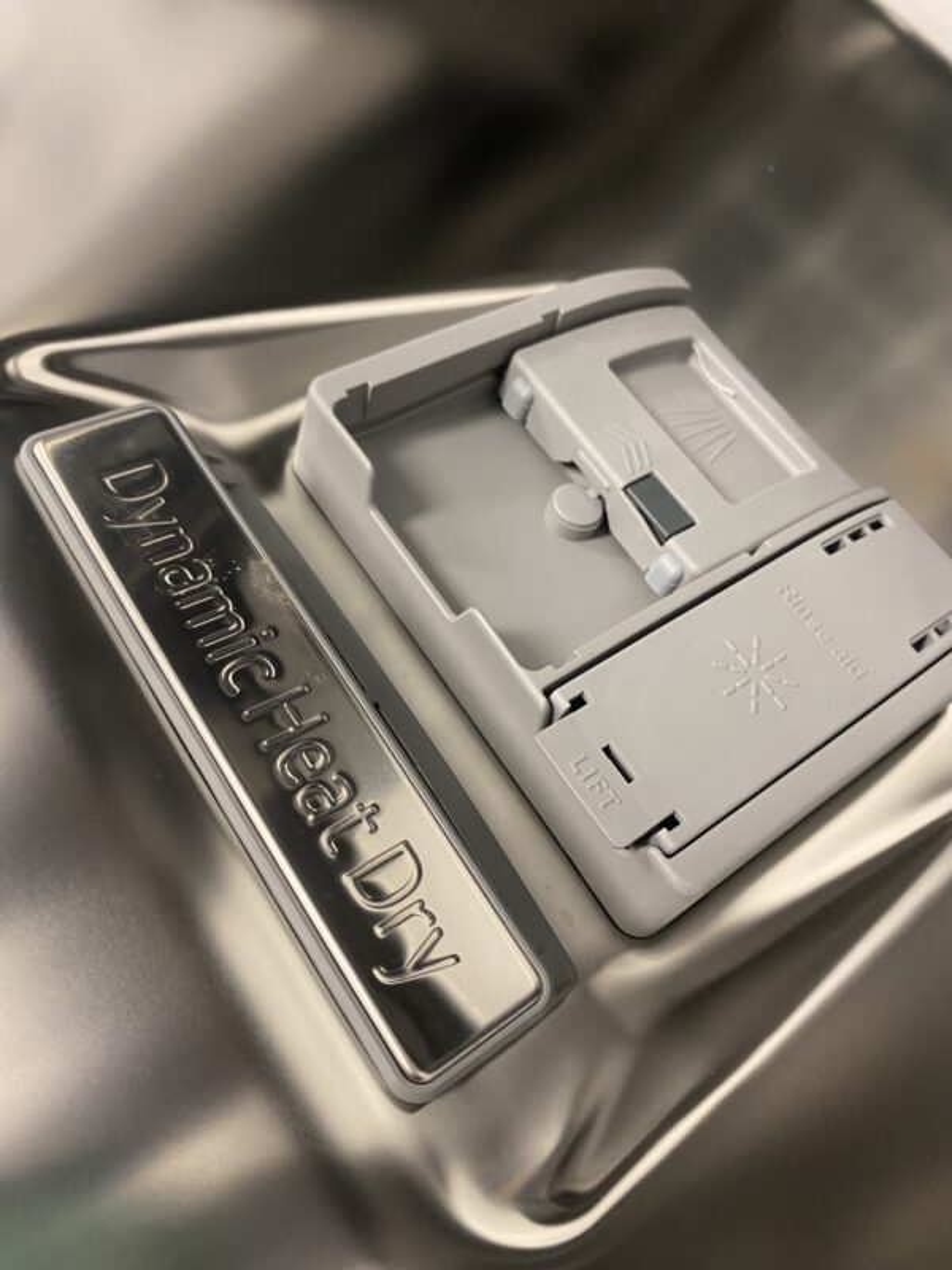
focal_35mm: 26
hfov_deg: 53.1
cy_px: 635
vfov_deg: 67.3
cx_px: 476
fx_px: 953
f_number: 1.8
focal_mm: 4.25
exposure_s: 1/44
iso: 250
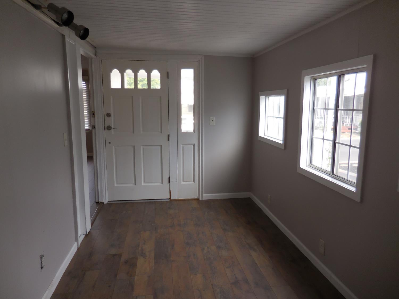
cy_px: 150
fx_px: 288
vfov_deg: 54.9
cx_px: 200
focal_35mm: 25
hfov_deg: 69.4
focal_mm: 4.5
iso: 125
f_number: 3.3
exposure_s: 1/125
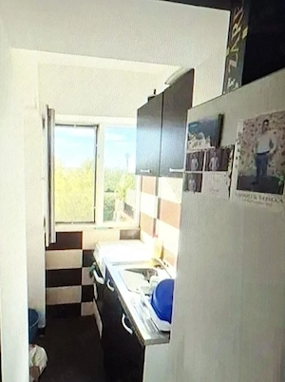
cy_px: 191
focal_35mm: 23
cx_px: 142
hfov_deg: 58.7
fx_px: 253
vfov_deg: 74.0
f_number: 1.8
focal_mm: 5.54
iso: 200
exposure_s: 1/100
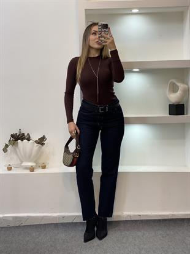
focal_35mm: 52
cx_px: 95
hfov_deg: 28.0
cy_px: 127
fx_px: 380
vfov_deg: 36.8
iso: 80
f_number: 2
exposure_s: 1/100
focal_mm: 6
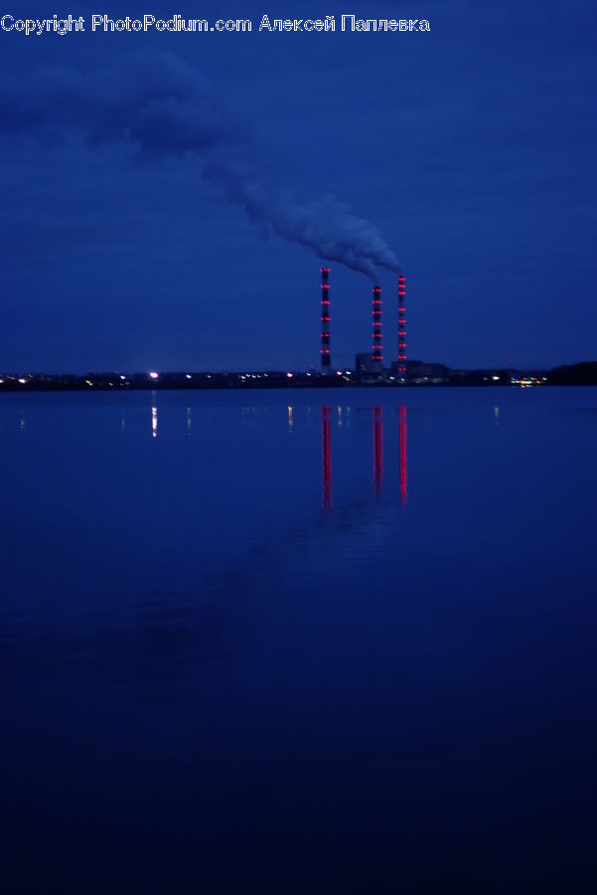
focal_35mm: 75
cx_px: 298
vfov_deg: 27.0
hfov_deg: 18.2
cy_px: 448
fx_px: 1863
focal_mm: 50
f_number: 2
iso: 400
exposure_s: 1/8
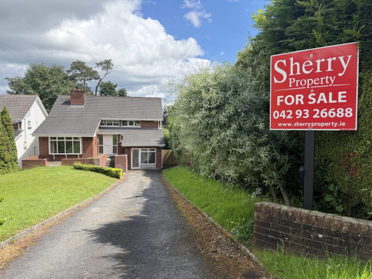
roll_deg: -0.3
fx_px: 258
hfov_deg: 71.6
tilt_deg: -4.0
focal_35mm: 24
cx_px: 186
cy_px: 140
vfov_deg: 56.8
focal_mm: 6.76
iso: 100
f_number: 1.78
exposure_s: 1/3759
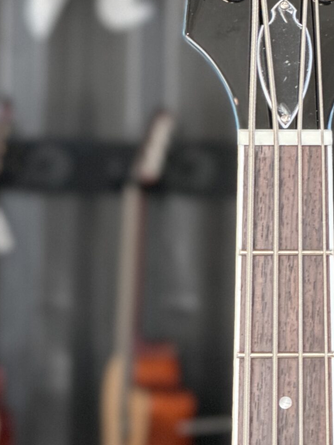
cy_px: 119
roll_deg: -0.7
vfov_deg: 7.4
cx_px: 286
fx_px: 3436
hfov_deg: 5.6
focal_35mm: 267
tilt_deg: -3.3
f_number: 2.8
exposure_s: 1/121
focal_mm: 16.89
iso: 400
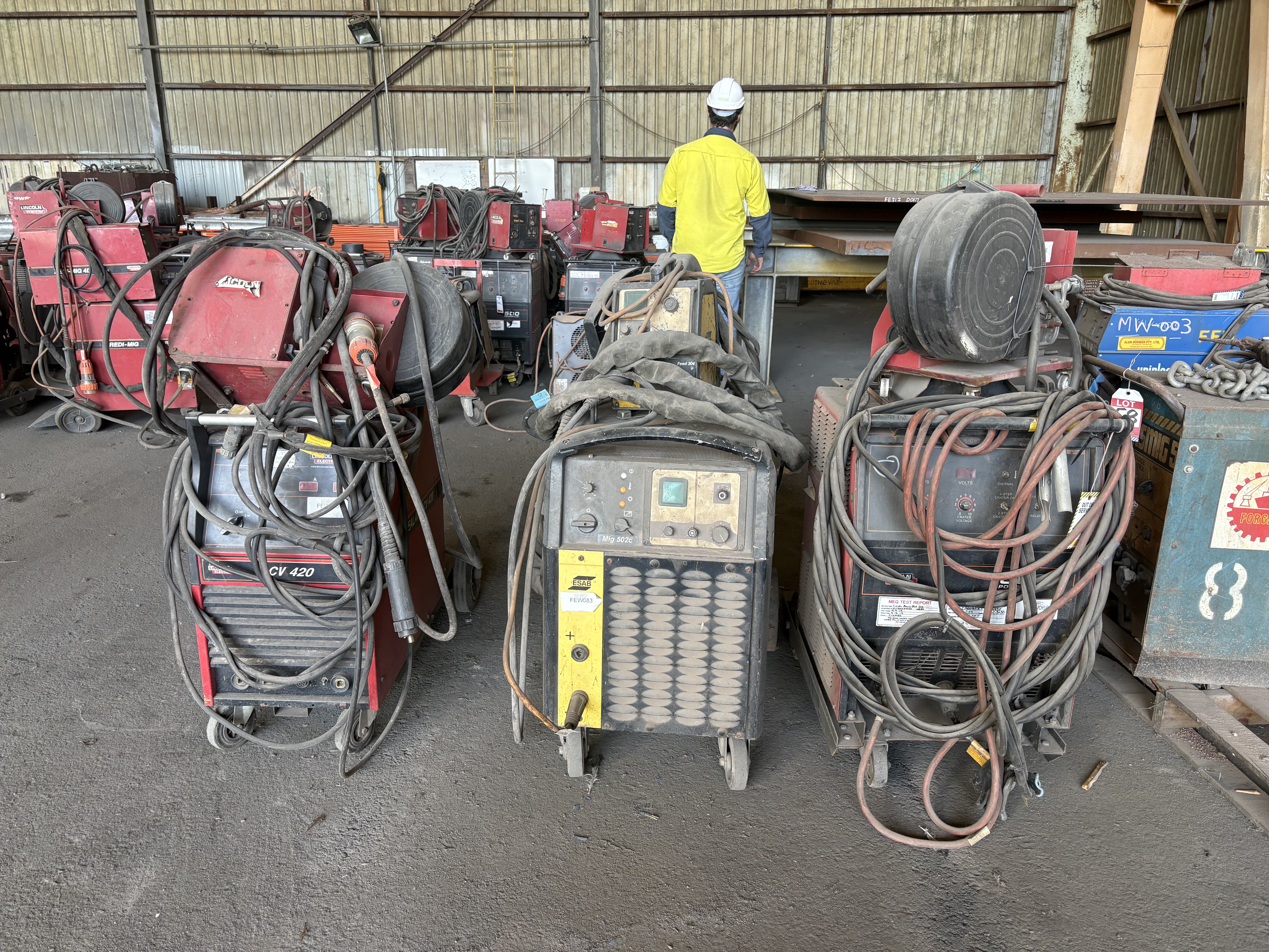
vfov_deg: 53.1
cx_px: 634
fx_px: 953
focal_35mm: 26
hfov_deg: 67.3
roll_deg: -0.5
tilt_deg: -16.1
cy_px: 476
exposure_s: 1/122
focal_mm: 5.96
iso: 64
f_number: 1.6
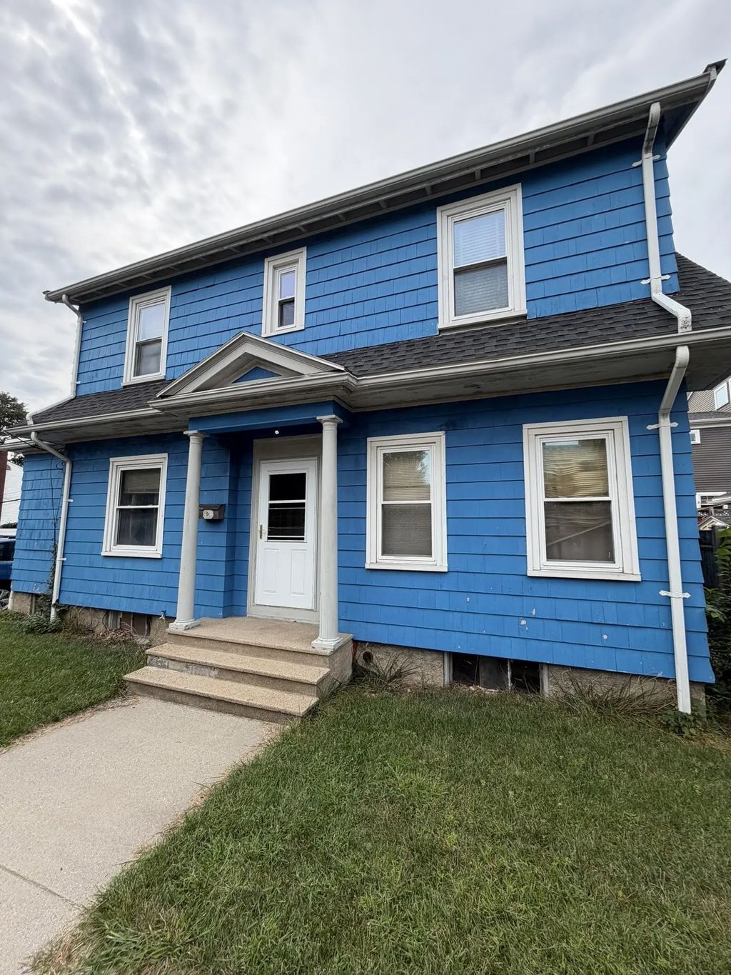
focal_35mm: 14
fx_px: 394
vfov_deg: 102.1
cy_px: 488
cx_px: 366
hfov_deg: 85.7
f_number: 2.2
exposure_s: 1/734
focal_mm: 2.22
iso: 40
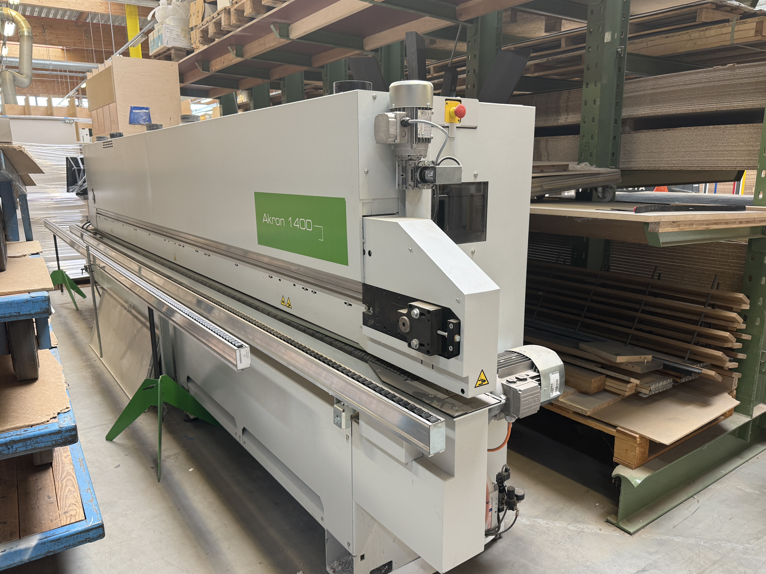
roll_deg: +0.4
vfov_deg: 54.9
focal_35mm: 25
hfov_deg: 69.4
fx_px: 553
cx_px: 381
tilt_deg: -11.6
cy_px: 283
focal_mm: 6.76
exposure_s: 1/50
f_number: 1.78
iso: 125
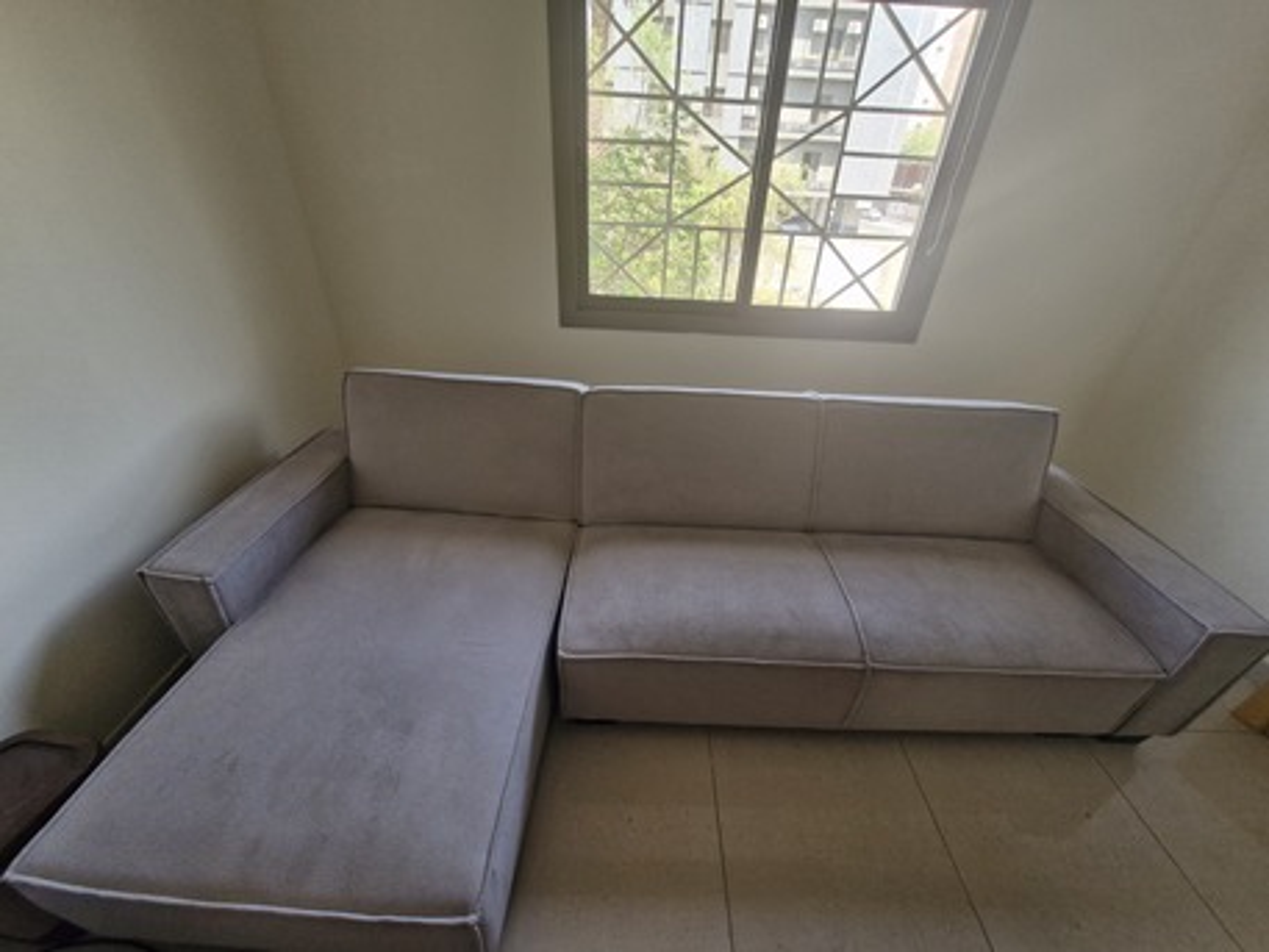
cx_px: 634
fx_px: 477
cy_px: 476
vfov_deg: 89.9
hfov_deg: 106.2
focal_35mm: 13
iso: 125
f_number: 2.2
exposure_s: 1/50
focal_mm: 1.74
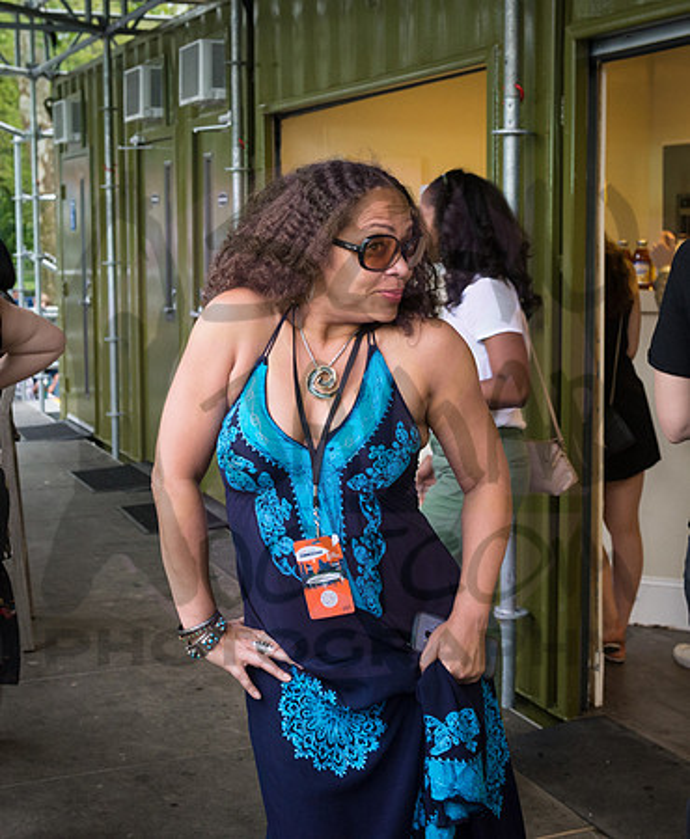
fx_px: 1363
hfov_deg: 28.4
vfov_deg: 34.2
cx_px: 324
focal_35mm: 54
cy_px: 358
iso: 2000
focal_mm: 34
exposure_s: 1/100
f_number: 4.5
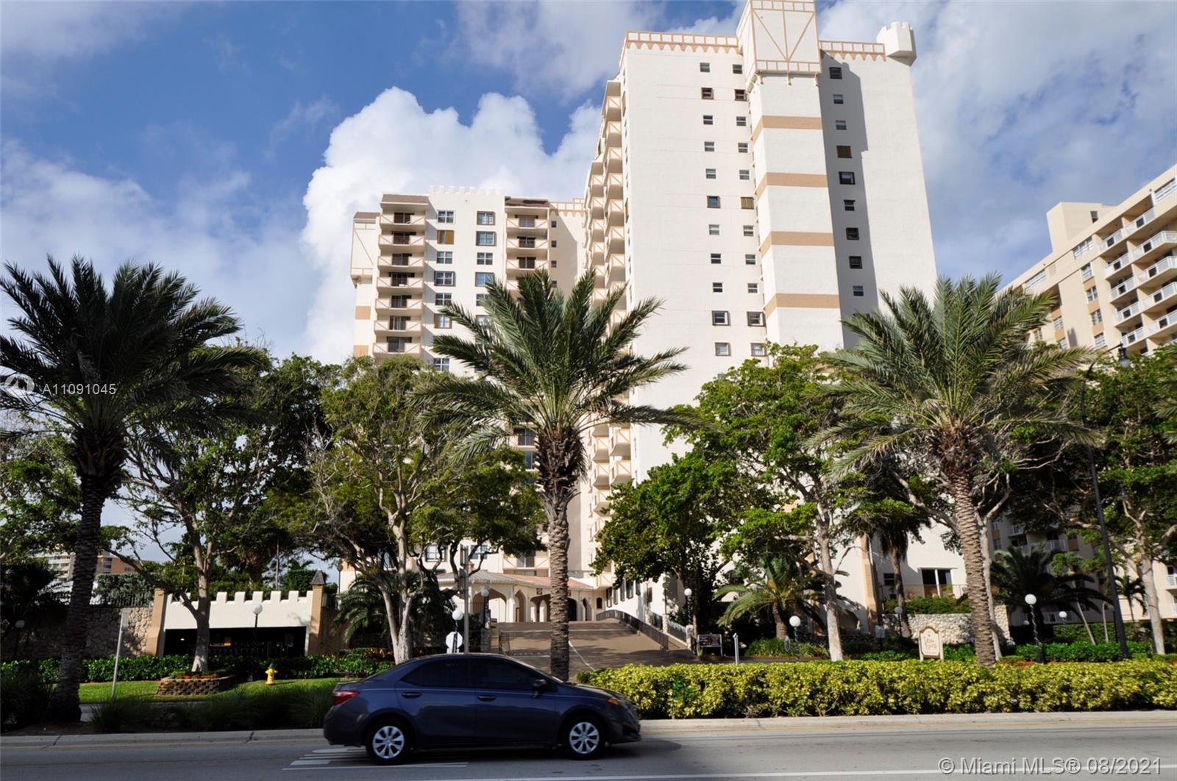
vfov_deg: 47.8
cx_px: 588
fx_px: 881
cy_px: 390
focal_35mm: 27
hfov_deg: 67.5
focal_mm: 18
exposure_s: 1/400
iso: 200
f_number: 10
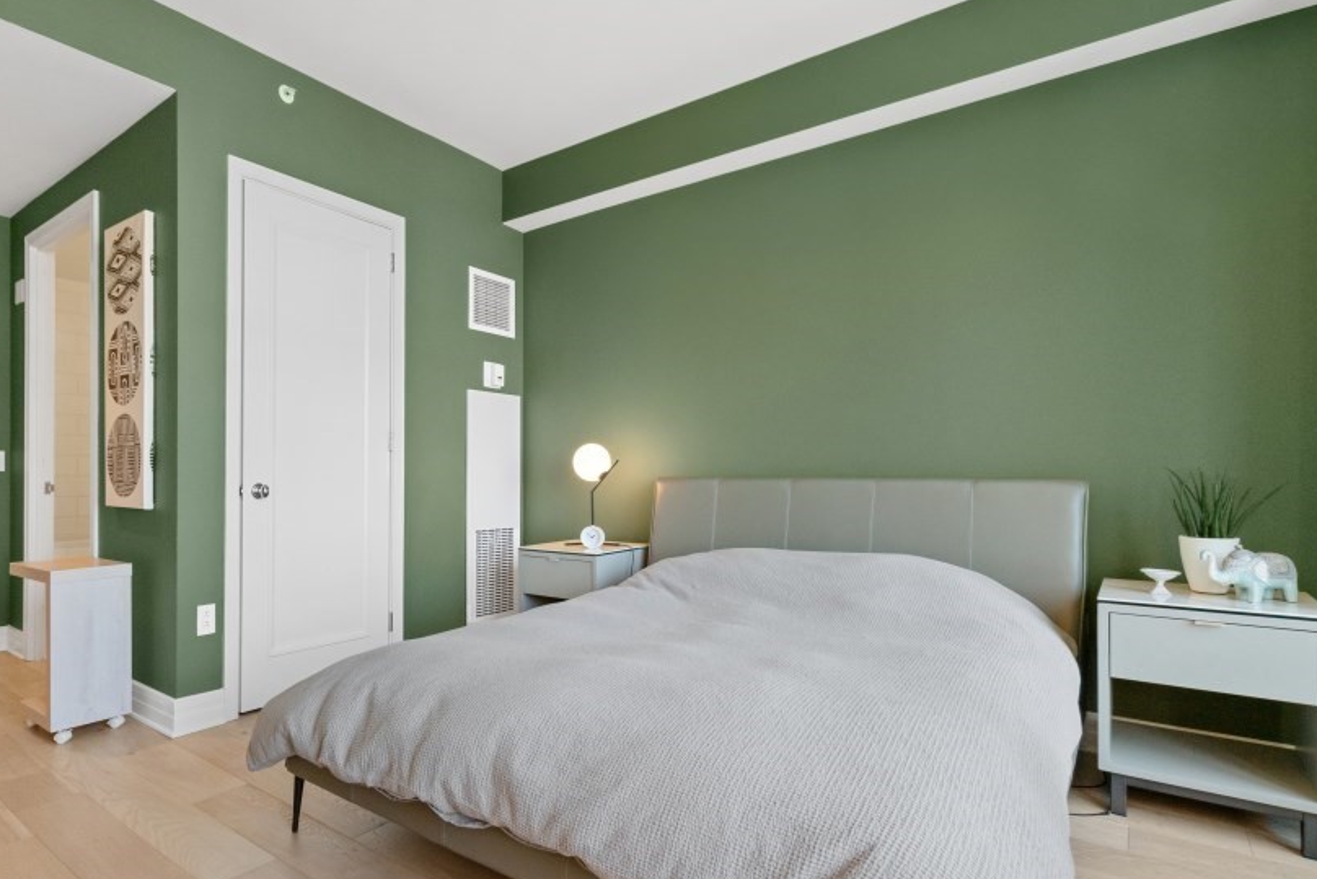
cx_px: 504
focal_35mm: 19
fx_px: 695
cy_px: 467
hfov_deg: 85.4
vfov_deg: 64.5
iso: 320
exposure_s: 1/80
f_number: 6.3
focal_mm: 10
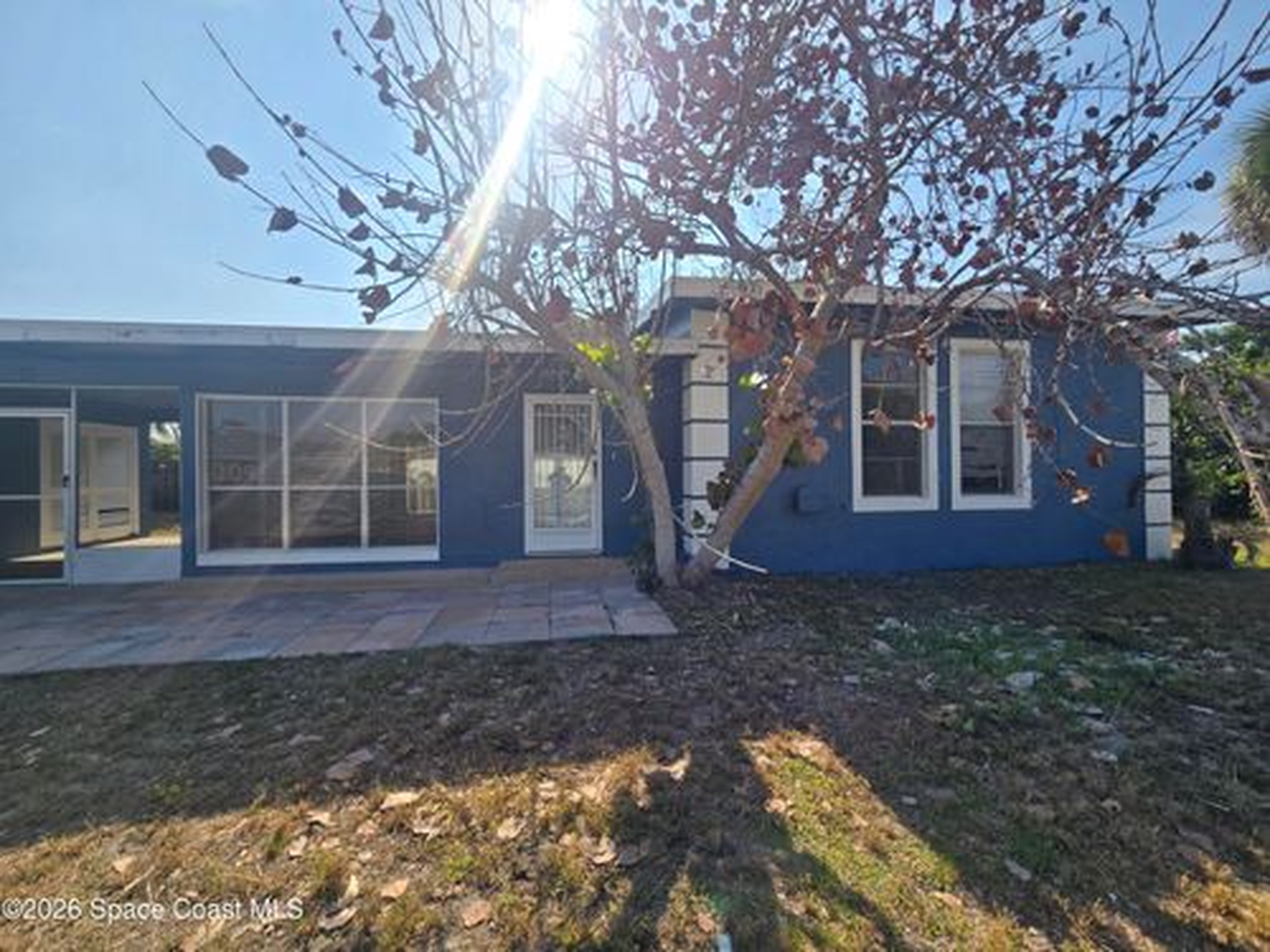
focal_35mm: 13
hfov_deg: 106.2
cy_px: 476
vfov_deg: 89.9
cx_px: 635
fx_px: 477
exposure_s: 1/2483
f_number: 2.2
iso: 50
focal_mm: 2.2
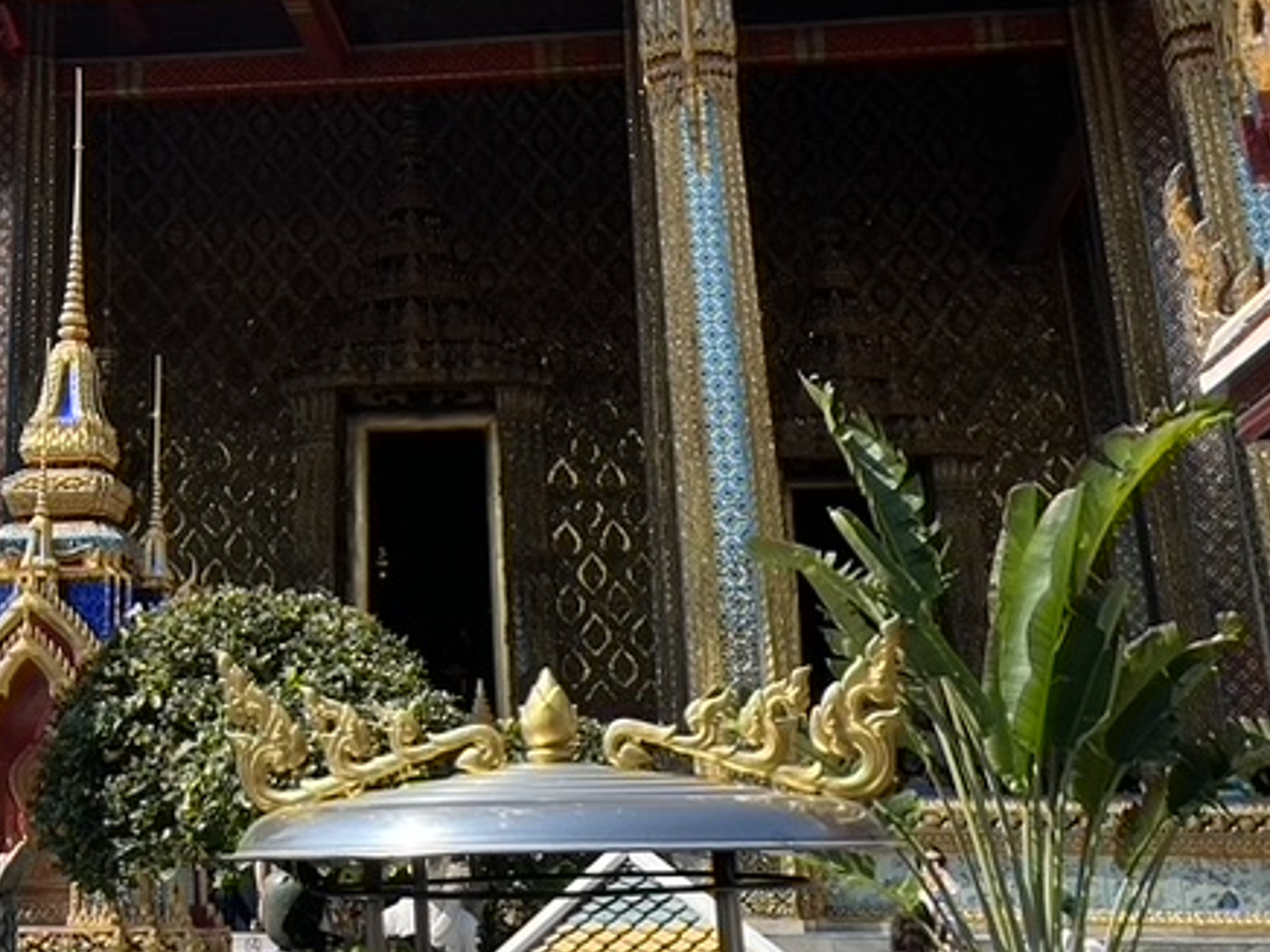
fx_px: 2238
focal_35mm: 61
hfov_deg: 30.8
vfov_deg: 22.8
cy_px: -58
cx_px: 242
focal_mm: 5.1
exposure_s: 1/2309
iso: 50
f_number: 1.6
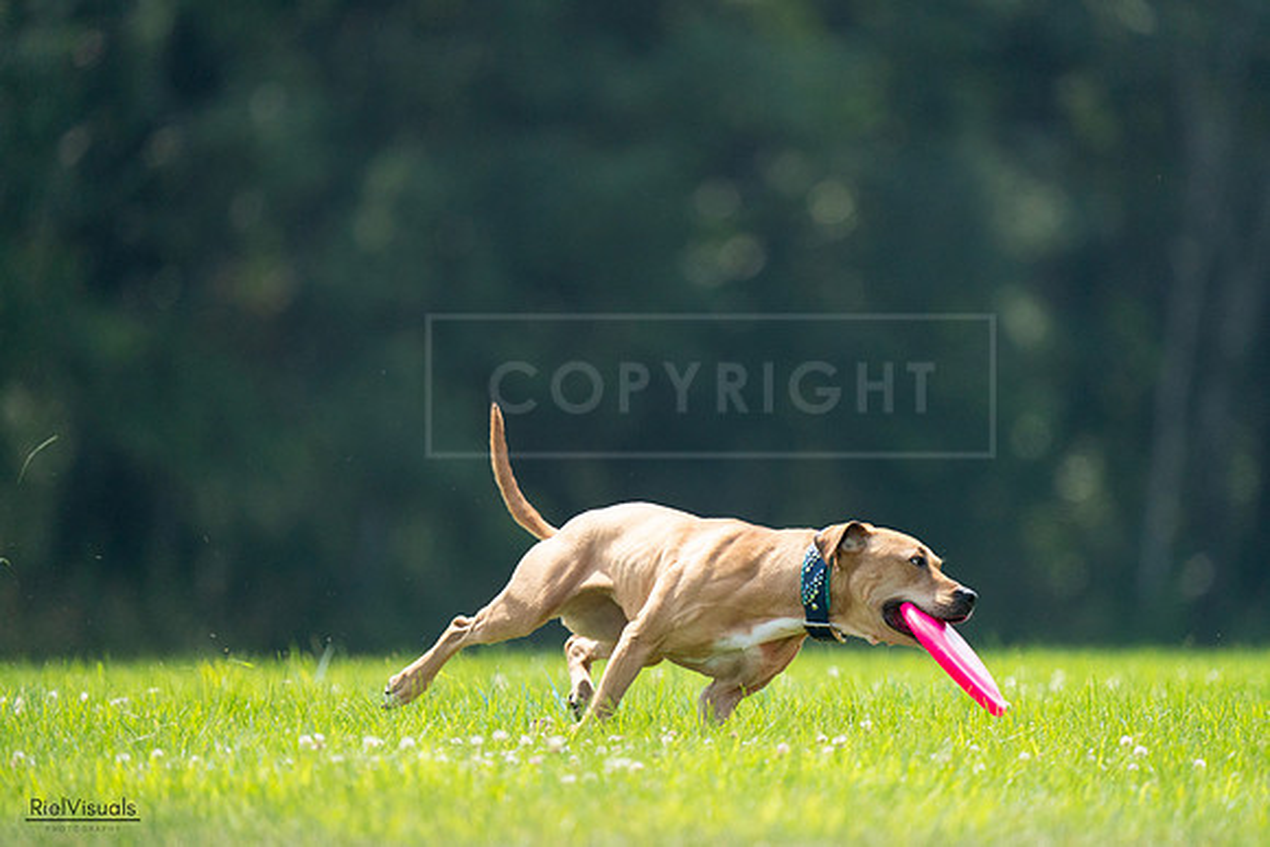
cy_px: 424
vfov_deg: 2.3
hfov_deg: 3.4
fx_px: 21171
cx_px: 635
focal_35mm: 600
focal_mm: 600
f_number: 6.3
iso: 2500
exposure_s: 1/4000
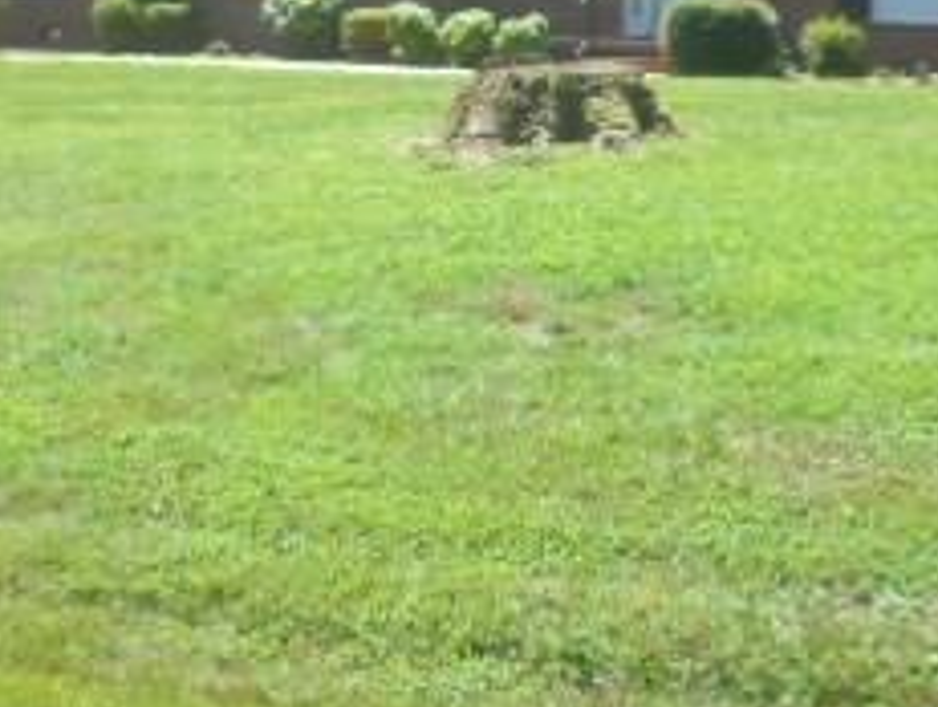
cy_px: 8
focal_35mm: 94
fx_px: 2551
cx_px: 516
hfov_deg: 20.8
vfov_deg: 15.5
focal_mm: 6.1
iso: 100
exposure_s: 1/320
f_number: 4
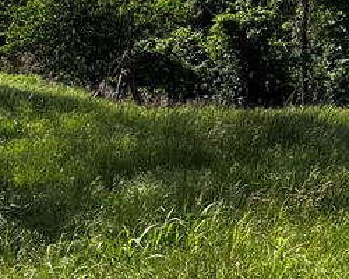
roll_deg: -0.2
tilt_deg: -0.1
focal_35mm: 96
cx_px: 181
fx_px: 992
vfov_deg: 15.6
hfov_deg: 20.0
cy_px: -20
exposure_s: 1/3861
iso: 80
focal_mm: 6.86
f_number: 1.78
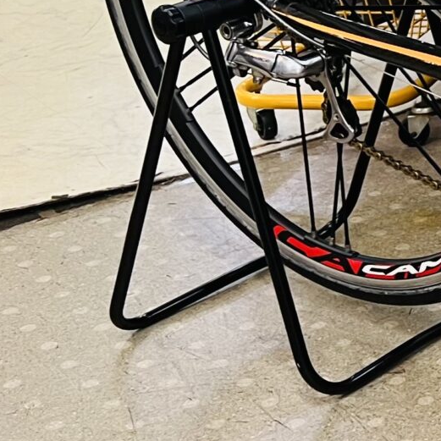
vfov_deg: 15.0
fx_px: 1629
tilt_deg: -16.6
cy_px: -65
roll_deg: +0.0
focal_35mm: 113
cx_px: 944
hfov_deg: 12.9
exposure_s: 1/50
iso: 64
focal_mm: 5.7
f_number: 1.5
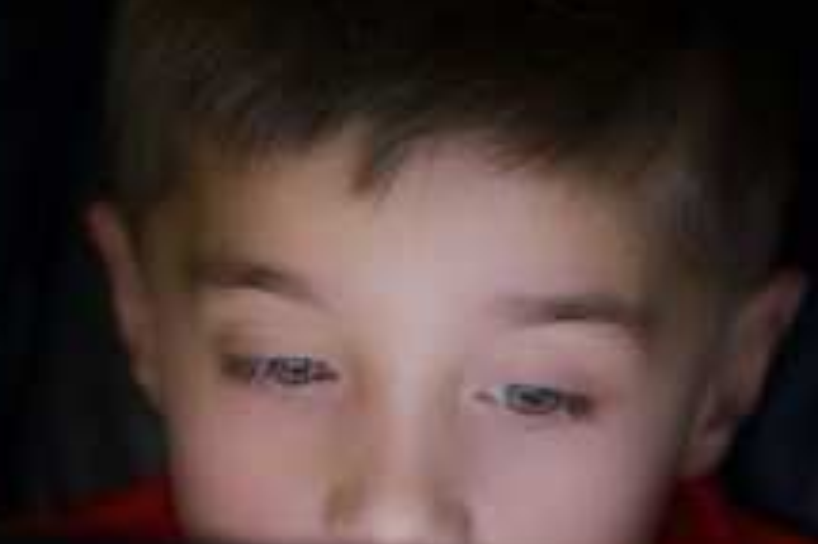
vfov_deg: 5.2
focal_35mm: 261
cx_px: 289
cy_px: 582
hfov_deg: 7.9
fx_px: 5926
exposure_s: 1/60
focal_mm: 85
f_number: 1.8
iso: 800
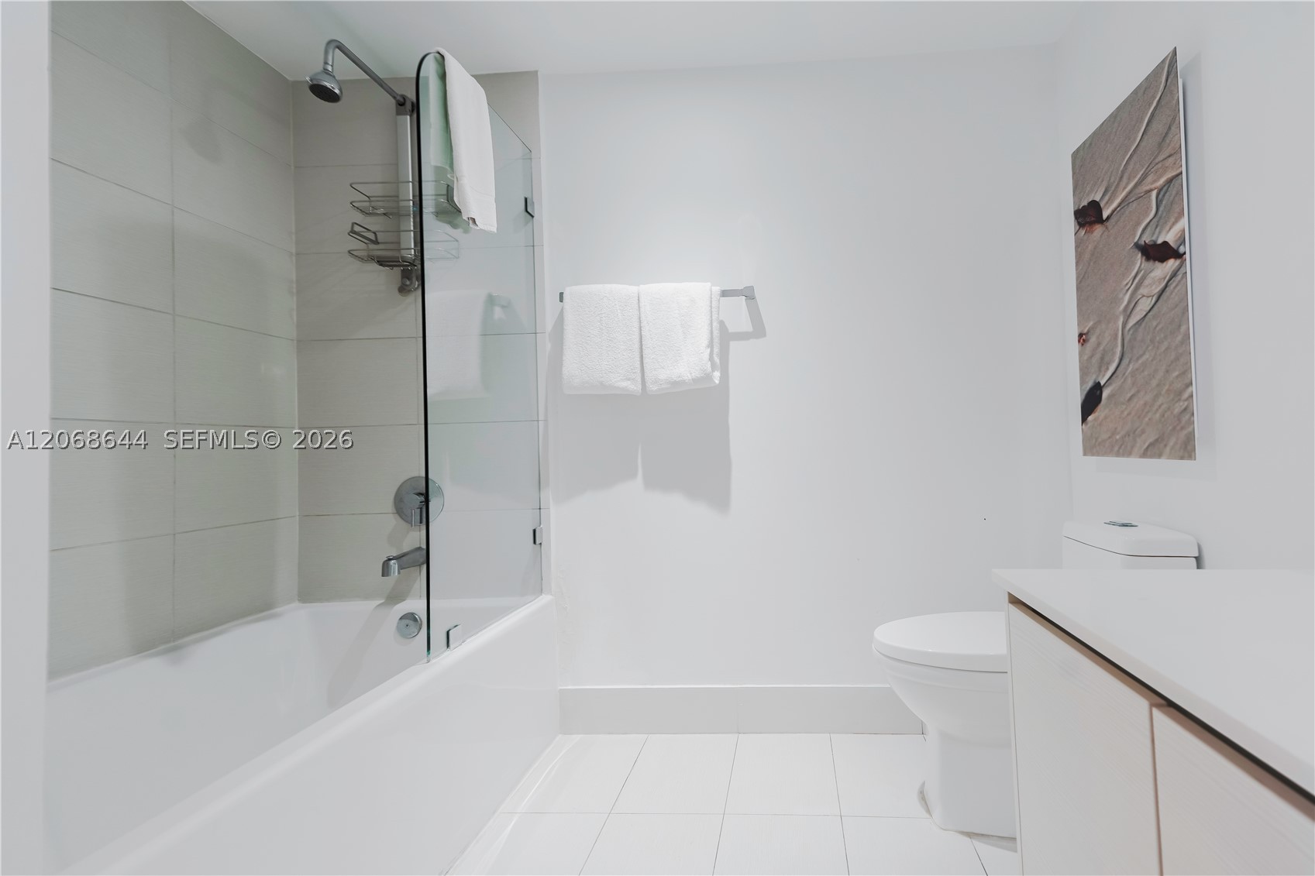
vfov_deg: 73.7
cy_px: 438
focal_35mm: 16
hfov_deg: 96.7
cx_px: 658
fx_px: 584
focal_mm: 16
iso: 640
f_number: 5
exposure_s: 1/800
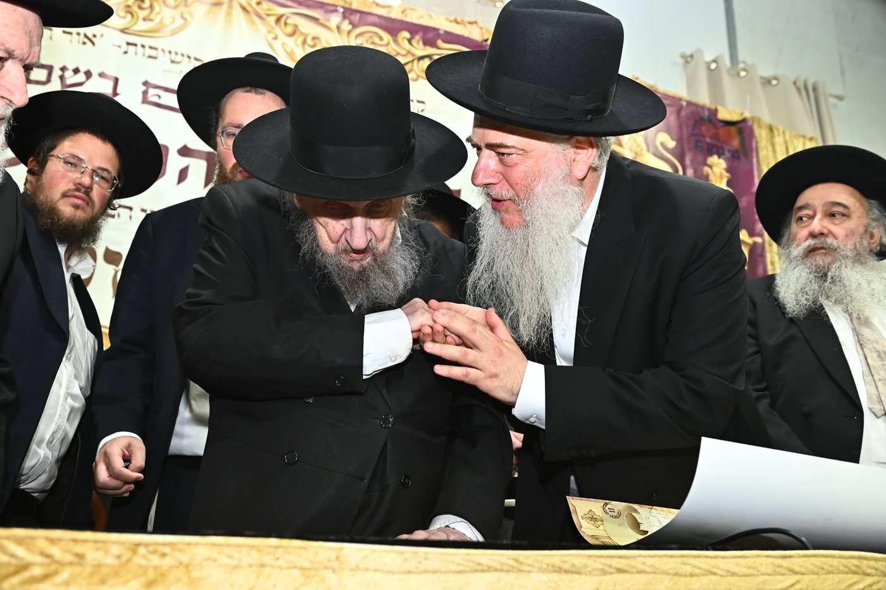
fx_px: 837
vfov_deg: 38.9
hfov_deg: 55.8
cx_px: 443
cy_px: 295
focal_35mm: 34
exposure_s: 1/200
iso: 1600
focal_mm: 34
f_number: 4.5
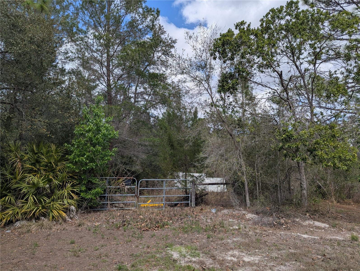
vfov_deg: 56.9
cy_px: 136
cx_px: 180
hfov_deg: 71.5
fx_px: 250
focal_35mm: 24
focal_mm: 6.81
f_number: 1.85
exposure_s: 1/2513
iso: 48
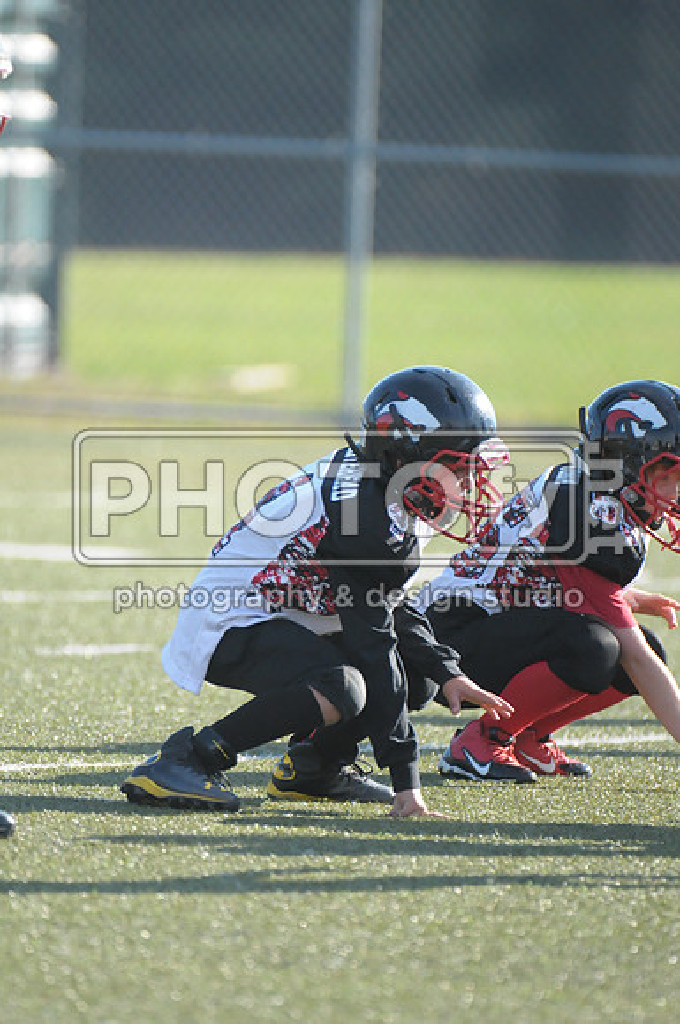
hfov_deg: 2.6
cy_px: 512
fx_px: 14918
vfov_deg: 3.9
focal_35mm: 525
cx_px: 340
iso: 1600
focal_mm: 350
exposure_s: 1/4000
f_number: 4
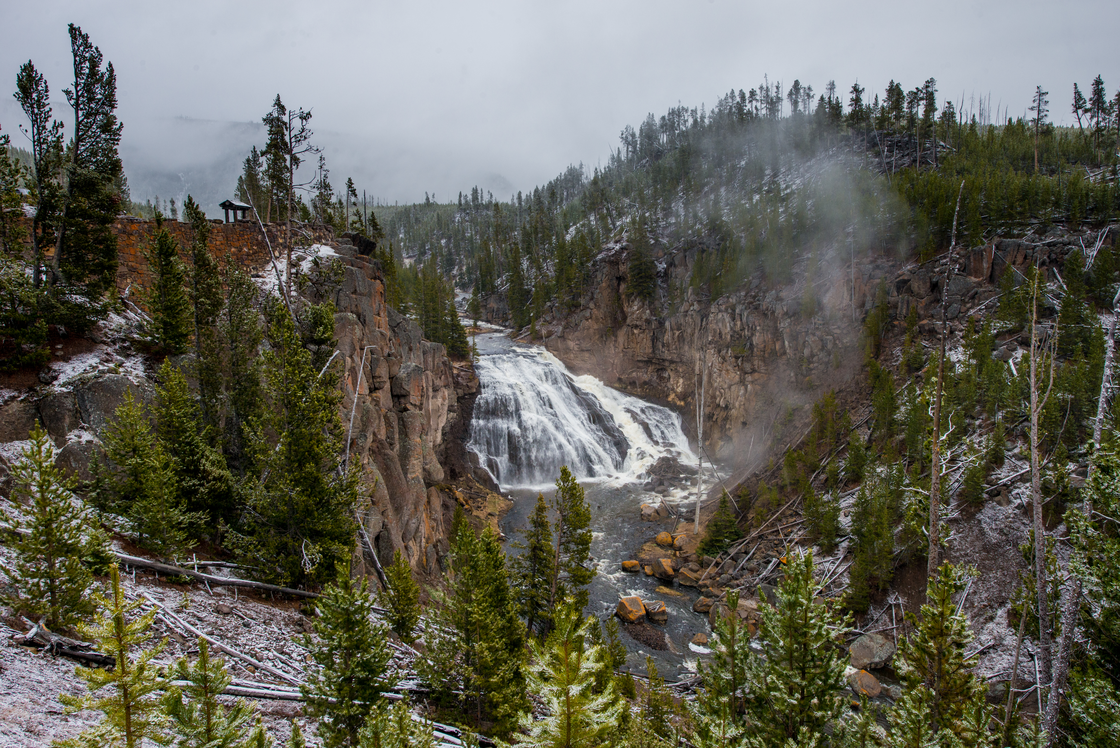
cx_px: 560
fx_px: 747
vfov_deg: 53.2
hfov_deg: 73.7
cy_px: 374
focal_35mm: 24
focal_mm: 24
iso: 400
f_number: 11
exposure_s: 1/50
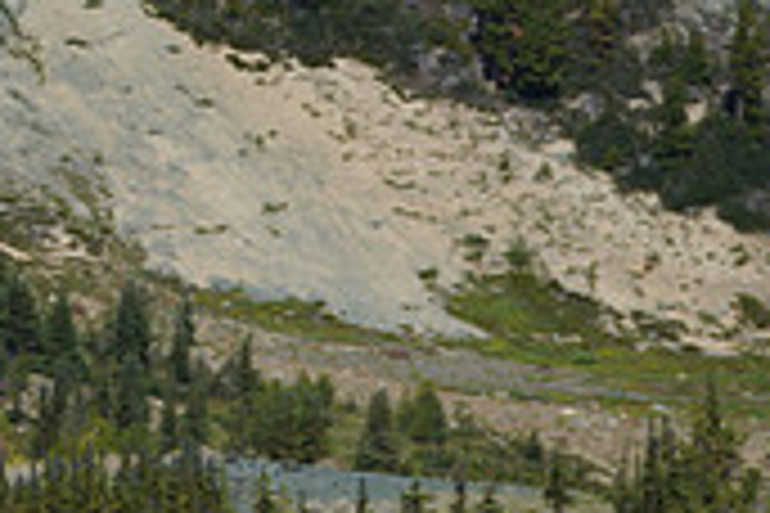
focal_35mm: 680
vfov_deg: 2.0
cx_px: -306
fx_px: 14543
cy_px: 835
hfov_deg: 3.0
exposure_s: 1/400
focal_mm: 200
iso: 125
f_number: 5.6
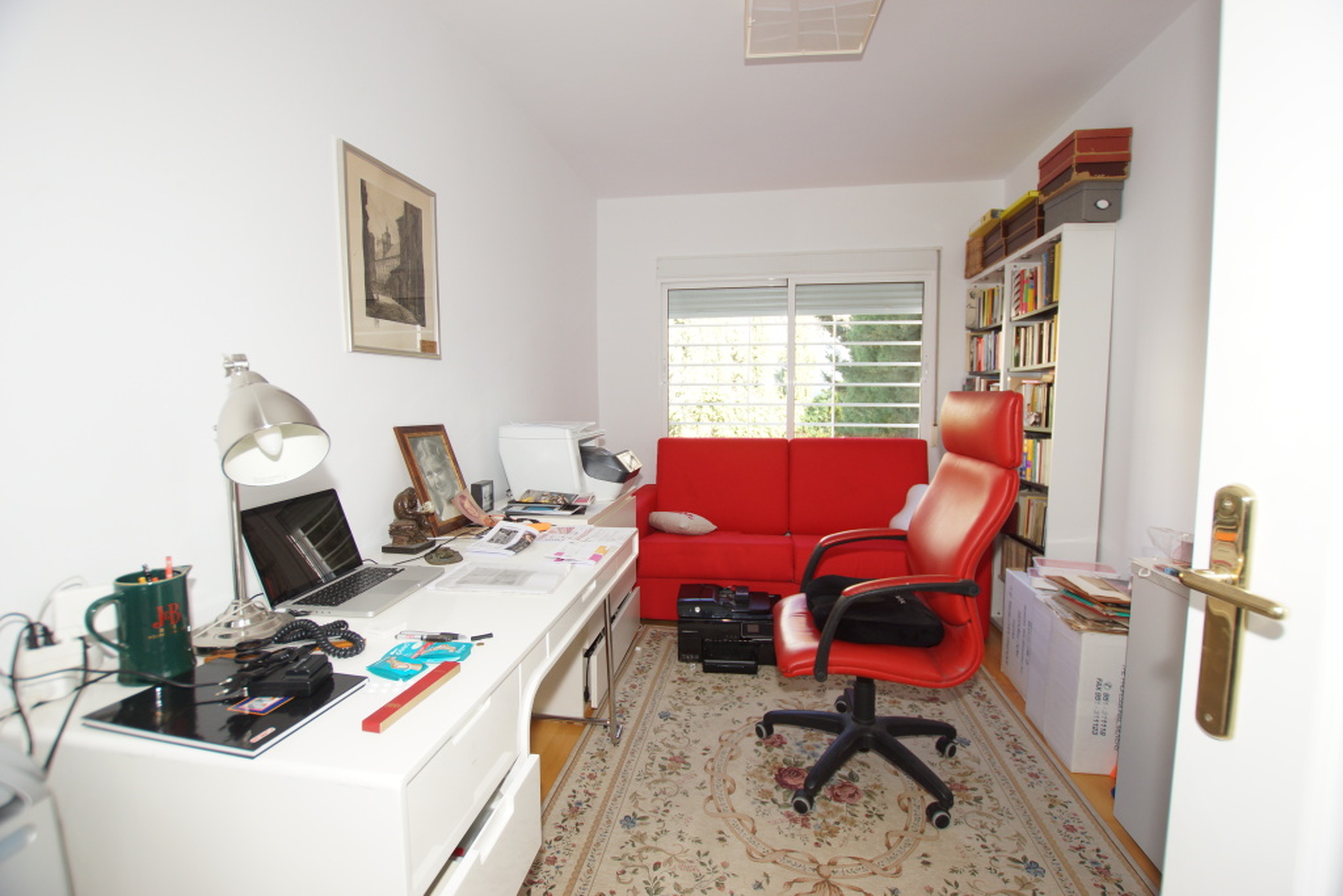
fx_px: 560
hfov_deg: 100.4
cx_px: 672
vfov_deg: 77.3
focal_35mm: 15
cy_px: 448
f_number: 4
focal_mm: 10
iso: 200
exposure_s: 1/60
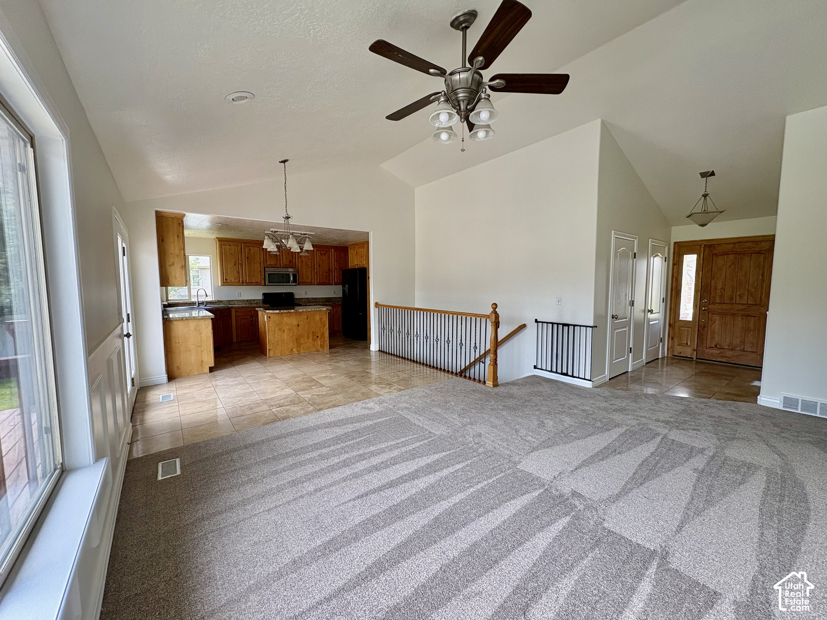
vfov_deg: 85.7
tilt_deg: -3.8
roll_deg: +0.6
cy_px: 310
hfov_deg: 102.1
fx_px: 334
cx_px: 414
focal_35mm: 14
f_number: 2.2
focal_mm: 2.22
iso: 64
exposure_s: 1/99
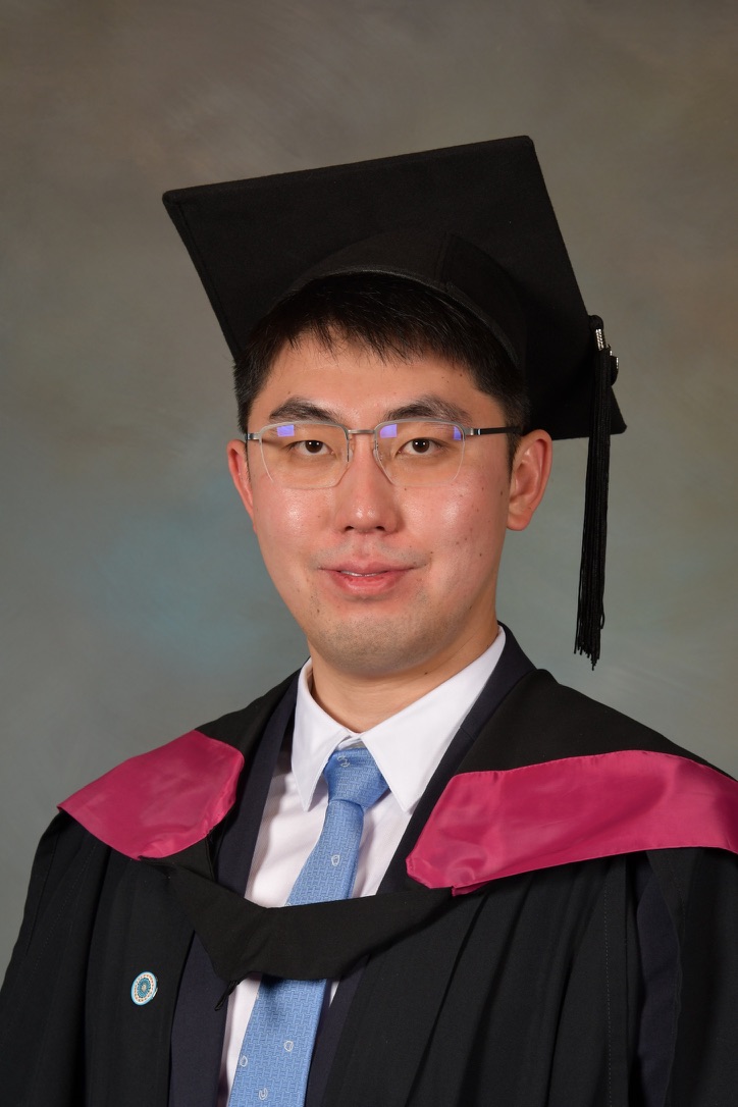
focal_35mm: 102
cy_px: 554
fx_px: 3136
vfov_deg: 20.0
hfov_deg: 13.4
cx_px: 369
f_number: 8
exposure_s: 1/125
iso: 200
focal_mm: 68
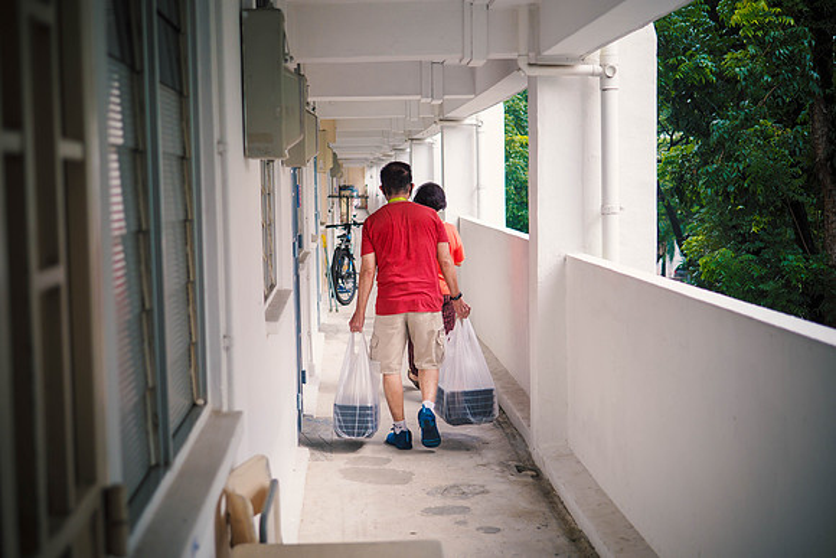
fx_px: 1232
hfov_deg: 37.5
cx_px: 418
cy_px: 279
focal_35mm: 53
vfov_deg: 25.5
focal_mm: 25
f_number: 1.7
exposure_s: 1/800
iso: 200
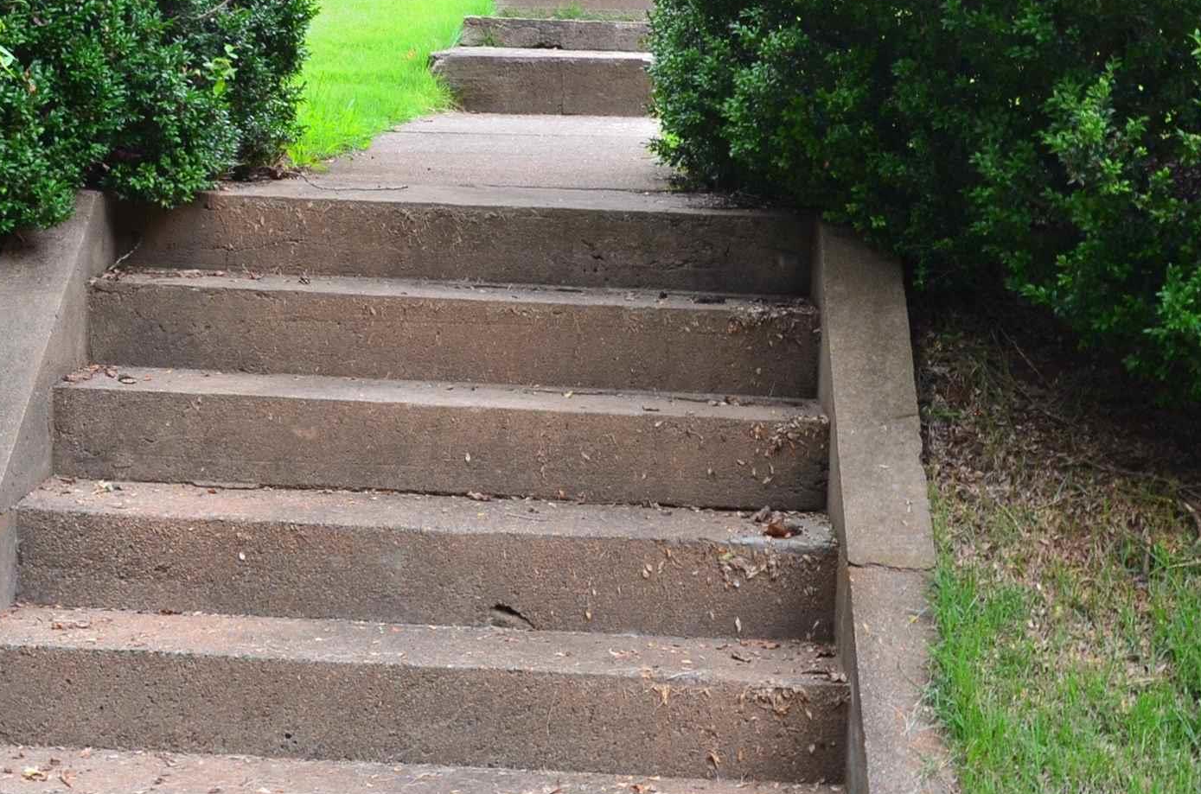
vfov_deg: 18.5
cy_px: 244
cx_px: 533
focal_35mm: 73
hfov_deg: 27.7
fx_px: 2430
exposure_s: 1/40
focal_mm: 22
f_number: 9
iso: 400
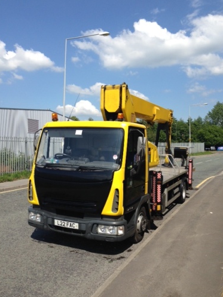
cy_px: 149
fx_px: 292
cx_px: 114
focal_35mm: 34
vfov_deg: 53.9
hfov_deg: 41.8
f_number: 2.4
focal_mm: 4.12
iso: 50
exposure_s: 1/1695
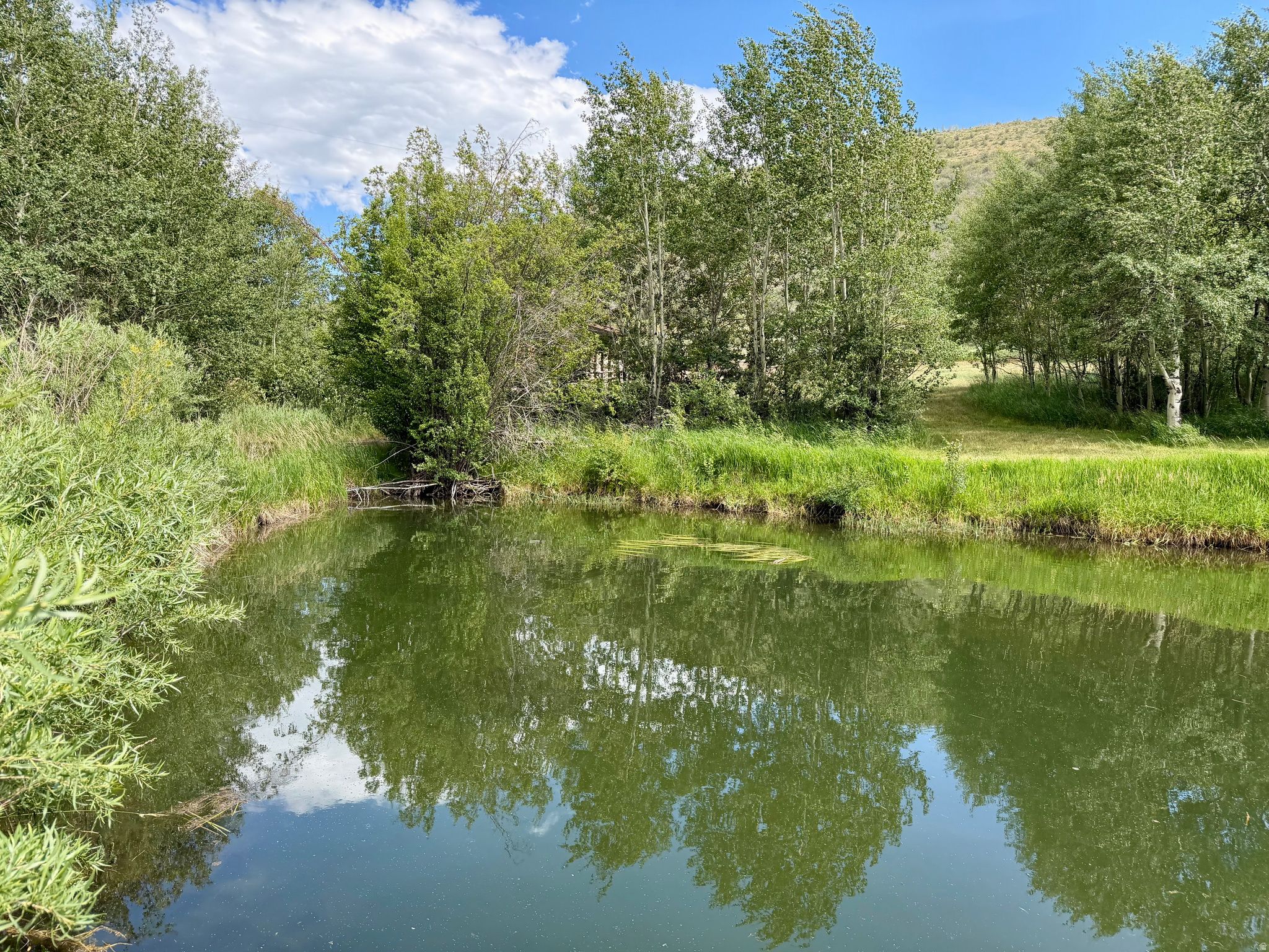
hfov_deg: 71.6
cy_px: 476
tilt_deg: -4.4
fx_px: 880
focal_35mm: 24
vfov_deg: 56.8
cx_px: 634
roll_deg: -1.3
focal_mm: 6.76
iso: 100
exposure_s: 1/1618
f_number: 1.78
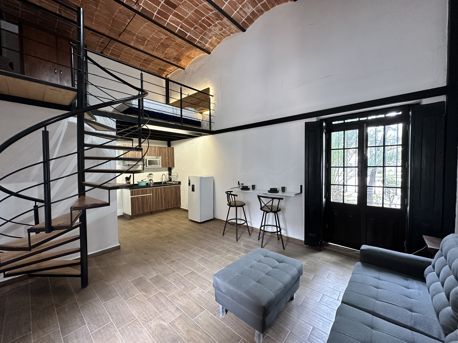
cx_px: 229
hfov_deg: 102.1
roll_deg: +0.5
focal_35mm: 14
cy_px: 172
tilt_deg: -1.8
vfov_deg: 85.7
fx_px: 185
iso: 200
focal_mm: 2.22
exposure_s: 1/60
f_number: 2.2
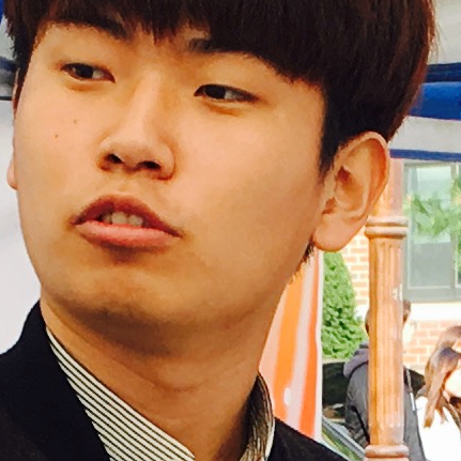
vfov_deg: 6.9
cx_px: 229
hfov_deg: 7.3
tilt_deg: -13.2
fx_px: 3616
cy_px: 1120
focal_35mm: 240
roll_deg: +0.8
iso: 25
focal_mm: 4.15
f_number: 2.2
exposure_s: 1/222
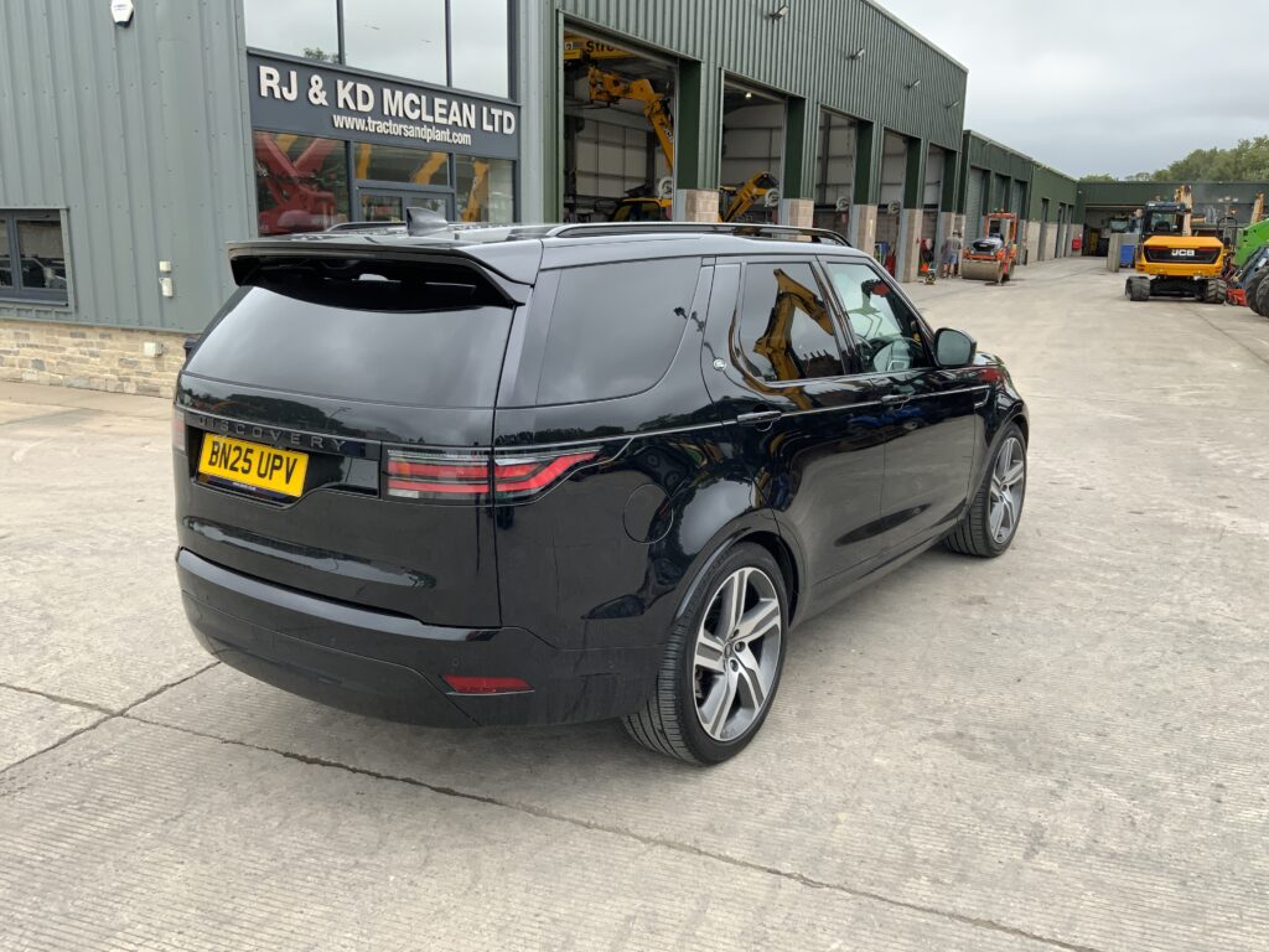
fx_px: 1063
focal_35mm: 29
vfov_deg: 48.2
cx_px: 634
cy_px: 476
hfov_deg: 61.7
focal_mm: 3
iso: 16
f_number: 1.8
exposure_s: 1/461
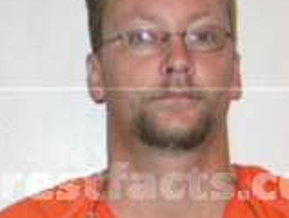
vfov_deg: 10.4
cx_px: 152
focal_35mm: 143
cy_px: 179
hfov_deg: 13.8
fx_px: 1197
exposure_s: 1/60.3
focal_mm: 13.8
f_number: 3.2
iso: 100
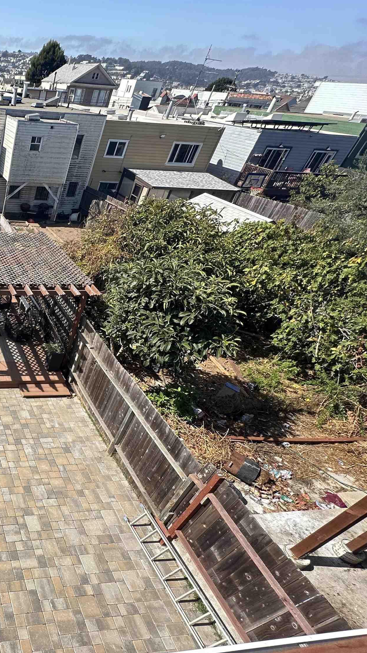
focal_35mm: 21
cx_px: -59
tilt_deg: -34.8
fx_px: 363
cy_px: 336
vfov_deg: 83.8
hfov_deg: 40.3
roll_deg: -4.4
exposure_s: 1/1062
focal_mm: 2.22
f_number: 2.2
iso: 40
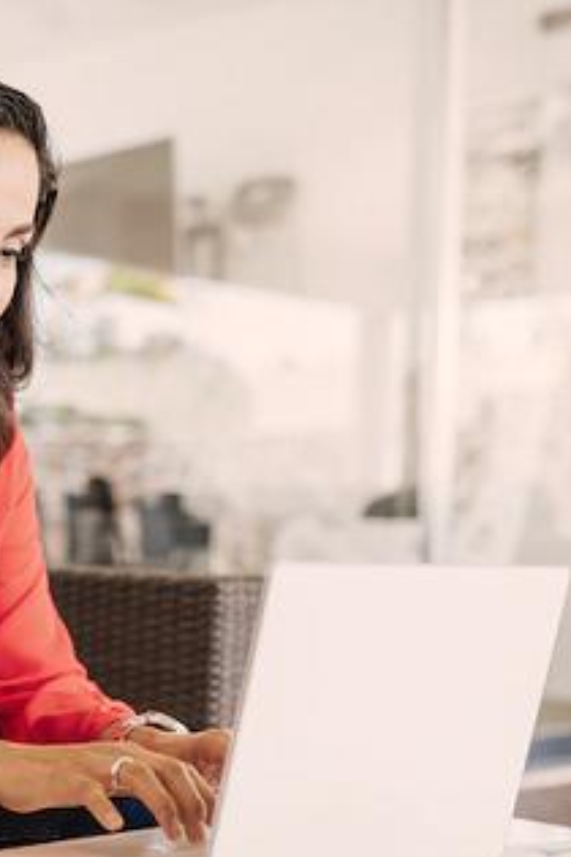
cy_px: 533
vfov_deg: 28.4
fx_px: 1689
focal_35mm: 71
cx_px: -63
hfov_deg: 18.4
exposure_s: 1/320
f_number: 2.5
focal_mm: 35
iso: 250
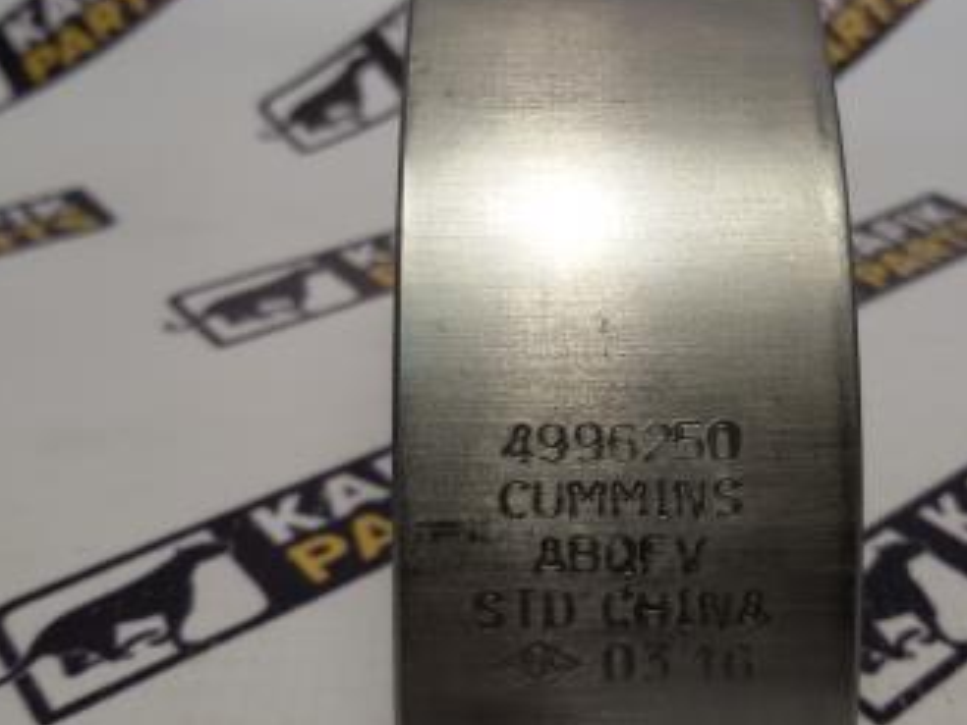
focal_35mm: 51
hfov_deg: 37.3
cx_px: 596
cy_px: 411
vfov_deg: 28.5
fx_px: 1425
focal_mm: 2.93
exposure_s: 1/60
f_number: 2.4
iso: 50
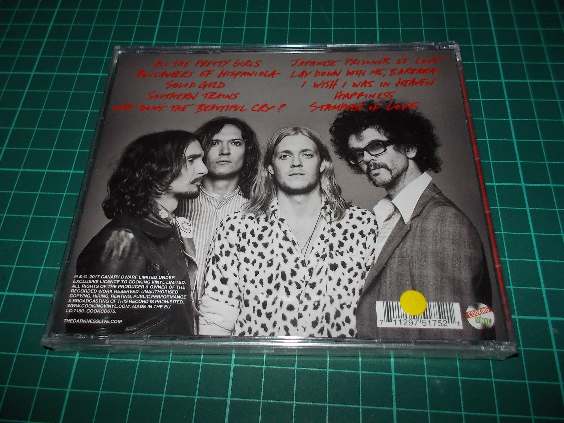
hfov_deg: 61.7
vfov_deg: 48.2
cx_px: 282
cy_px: 212
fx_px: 472
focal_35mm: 29
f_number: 3.3
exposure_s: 1/30
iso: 200
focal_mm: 4.1
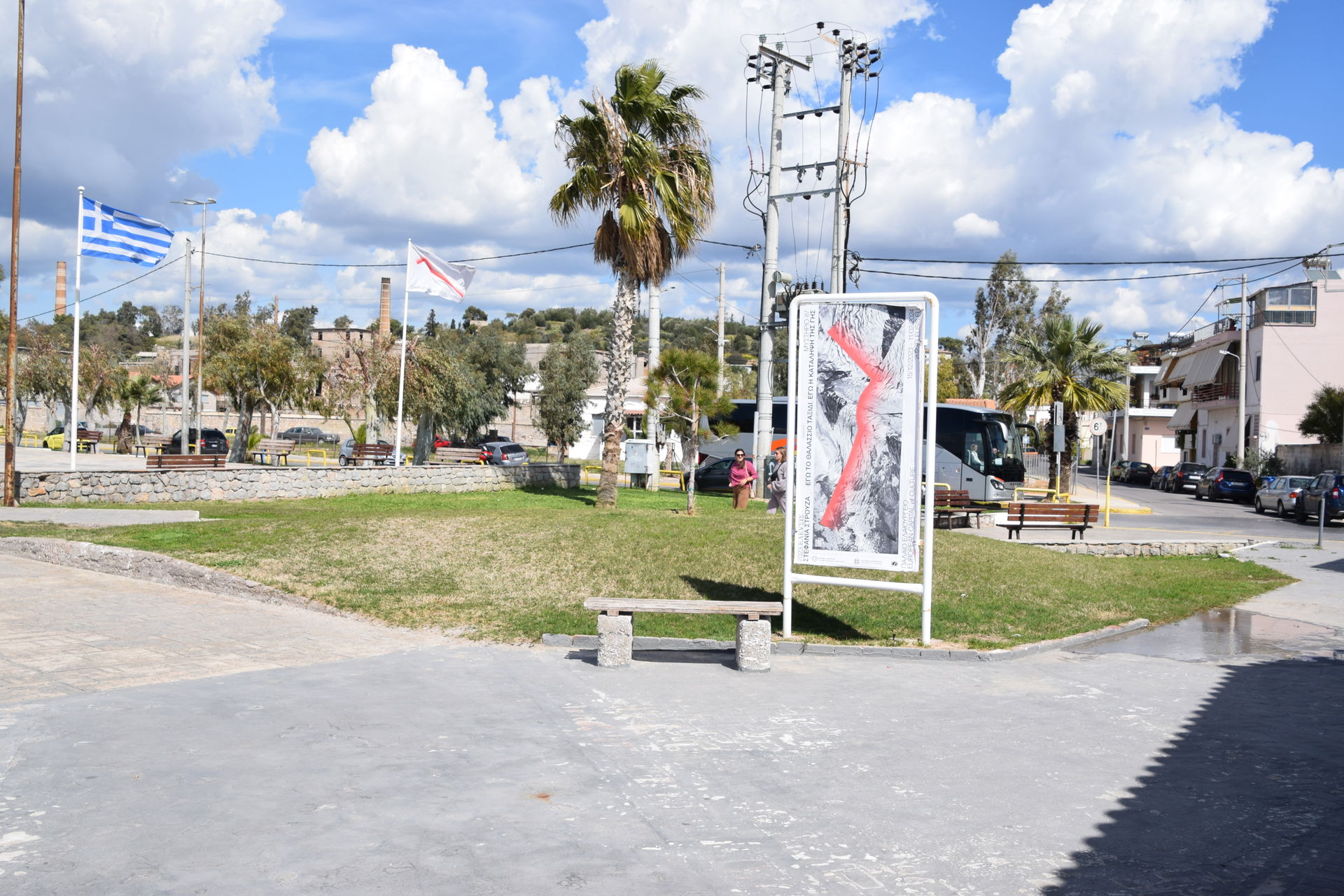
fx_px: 1344
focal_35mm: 36
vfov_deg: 36.9
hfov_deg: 53.1
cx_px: 672
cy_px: 448
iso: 200
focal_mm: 24
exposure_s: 1/500
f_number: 11
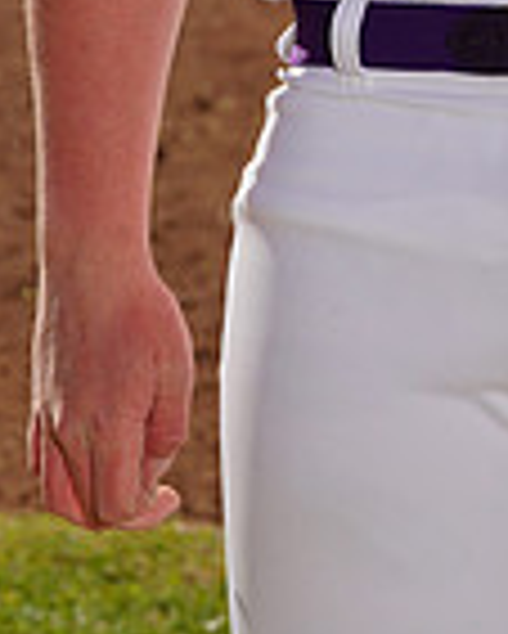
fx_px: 13592
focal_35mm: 724
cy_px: -450
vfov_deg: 2.7
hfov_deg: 2.1
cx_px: 596
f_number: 11
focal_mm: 187
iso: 100
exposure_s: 1/250
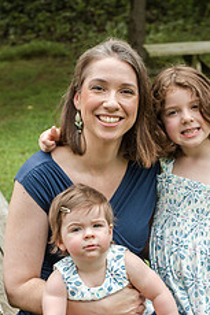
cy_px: 249
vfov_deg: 20.6
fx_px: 859
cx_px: 110
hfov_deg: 13.9
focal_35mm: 98
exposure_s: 1/640
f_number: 5
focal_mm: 50
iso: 400
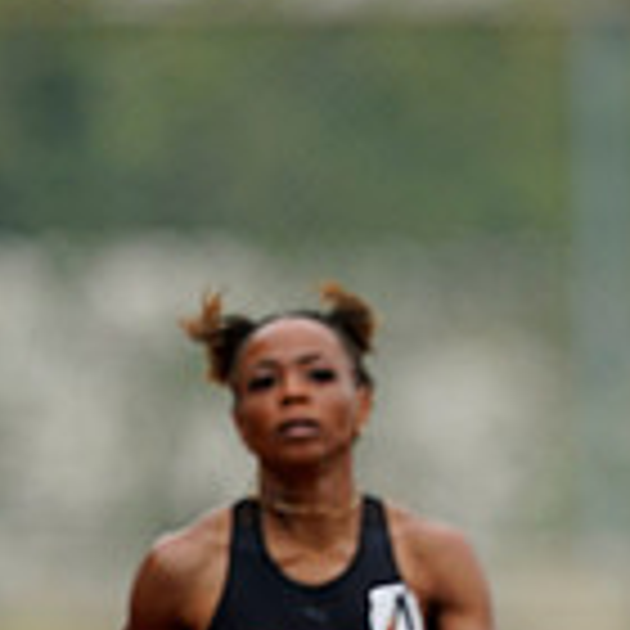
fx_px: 43467
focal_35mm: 2111
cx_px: 1120
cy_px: 731
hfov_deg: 0.8
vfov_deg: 0.8
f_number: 5
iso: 400
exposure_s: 1/640
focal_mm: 600
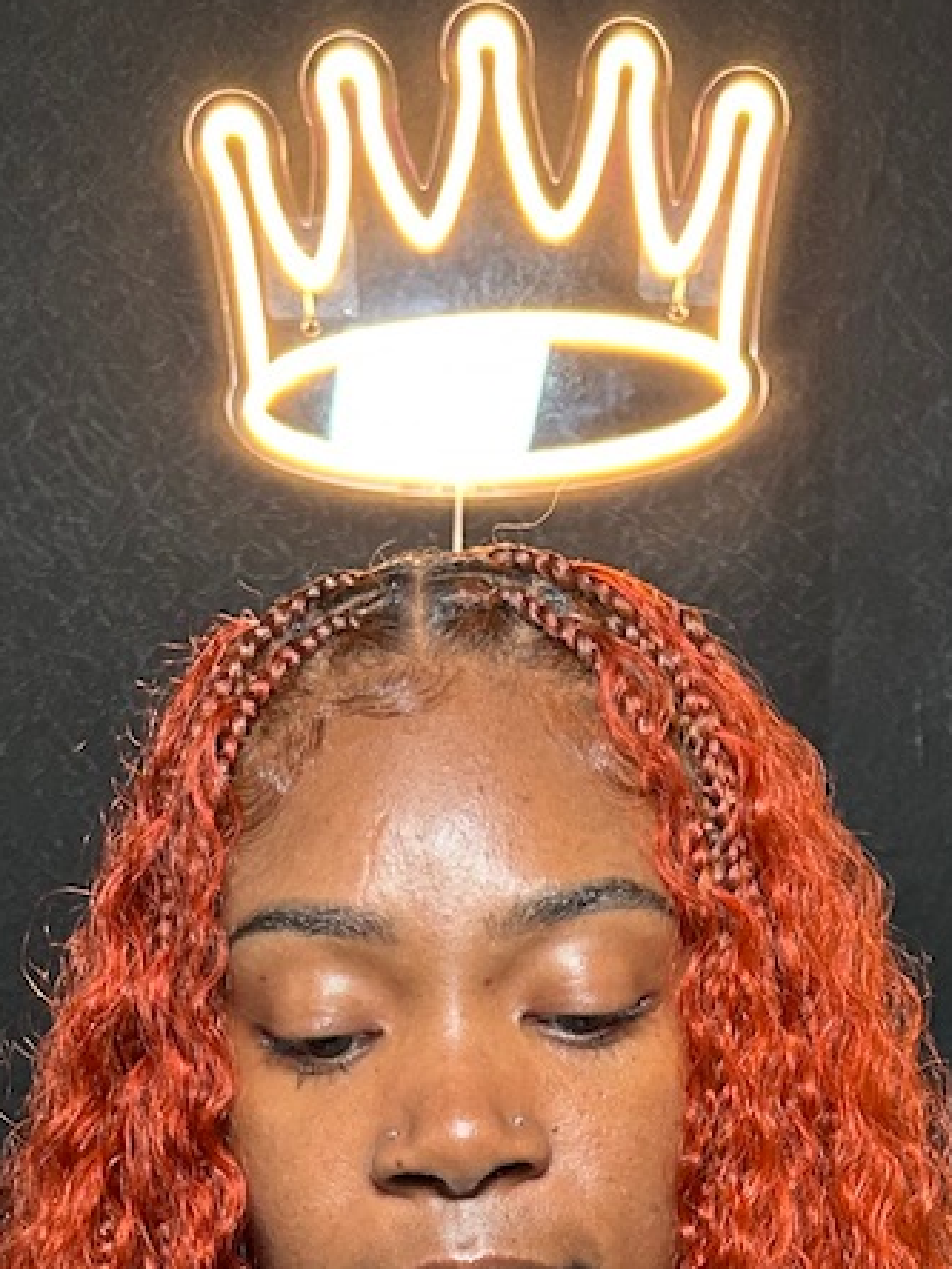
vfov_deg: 23.7
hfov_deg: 19.6
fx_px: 2750
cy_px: 1523
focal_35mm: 75
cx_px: 443
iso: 250
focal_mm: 5.7
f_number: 1.5
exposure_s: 1/60
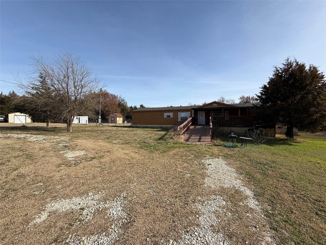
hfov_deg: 102.1
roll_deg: +0.2
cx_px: 163
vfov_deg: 85.7
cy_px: 122
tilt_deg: +0.1
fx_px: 132
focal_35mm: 14
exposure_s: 1/2024
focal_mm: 2.22
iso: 50
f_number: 2.2
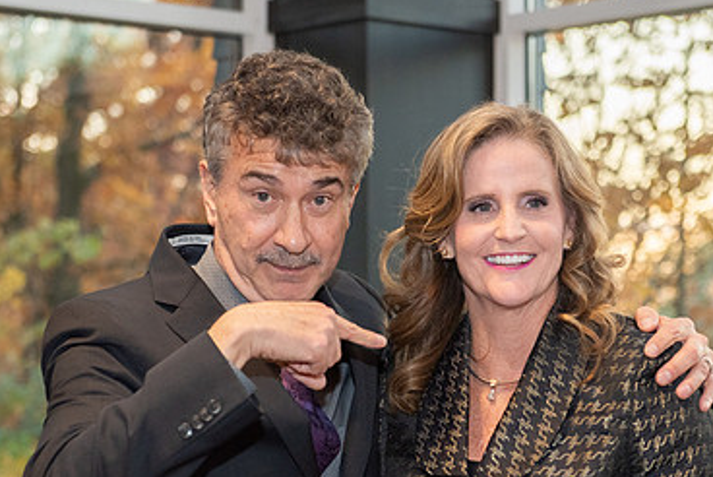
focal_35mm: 119
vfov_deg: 11.5
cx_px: 446
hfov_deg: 17.2
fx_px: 2359
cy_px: 358
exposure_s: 1/250
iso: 1000
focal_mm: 70
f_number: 4
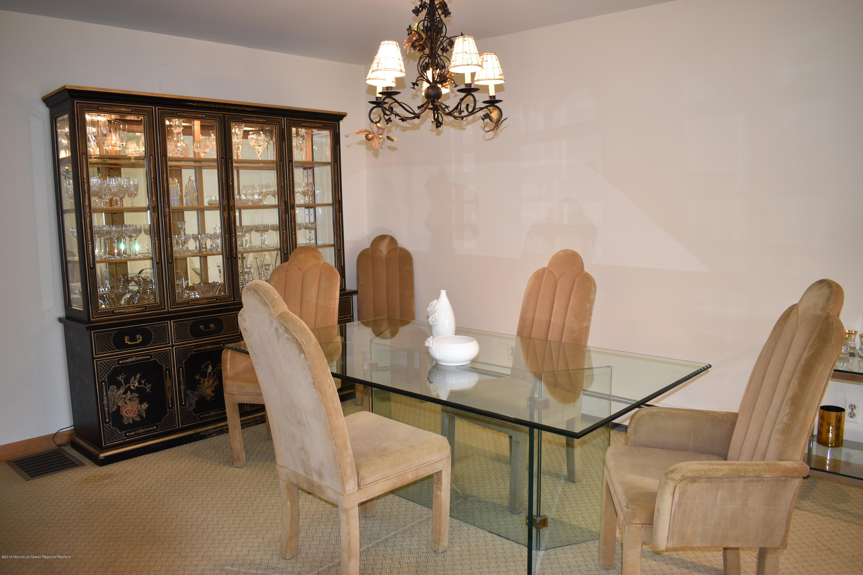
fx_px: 647
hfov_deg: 67.4
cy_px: 288
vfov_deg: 47.9
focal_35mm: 27
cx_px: 432
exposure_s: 1/40
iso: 400
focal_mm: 18
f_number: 4
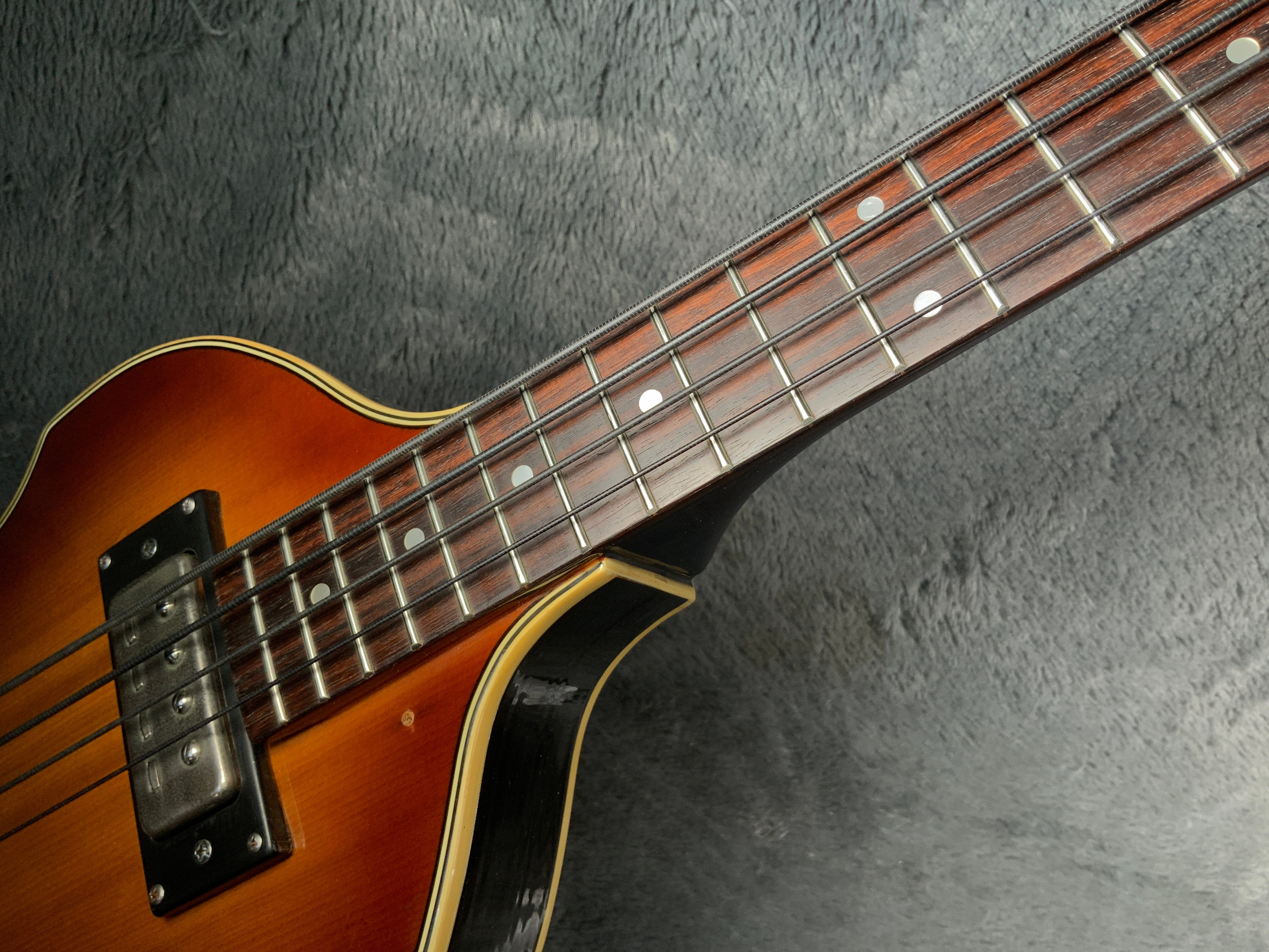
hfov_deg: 61.7
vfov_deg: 48.2
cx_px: 634
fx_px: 1063
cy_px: 476
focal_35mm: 29
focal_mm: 3
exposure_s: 1/104
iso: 32
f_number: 1.8
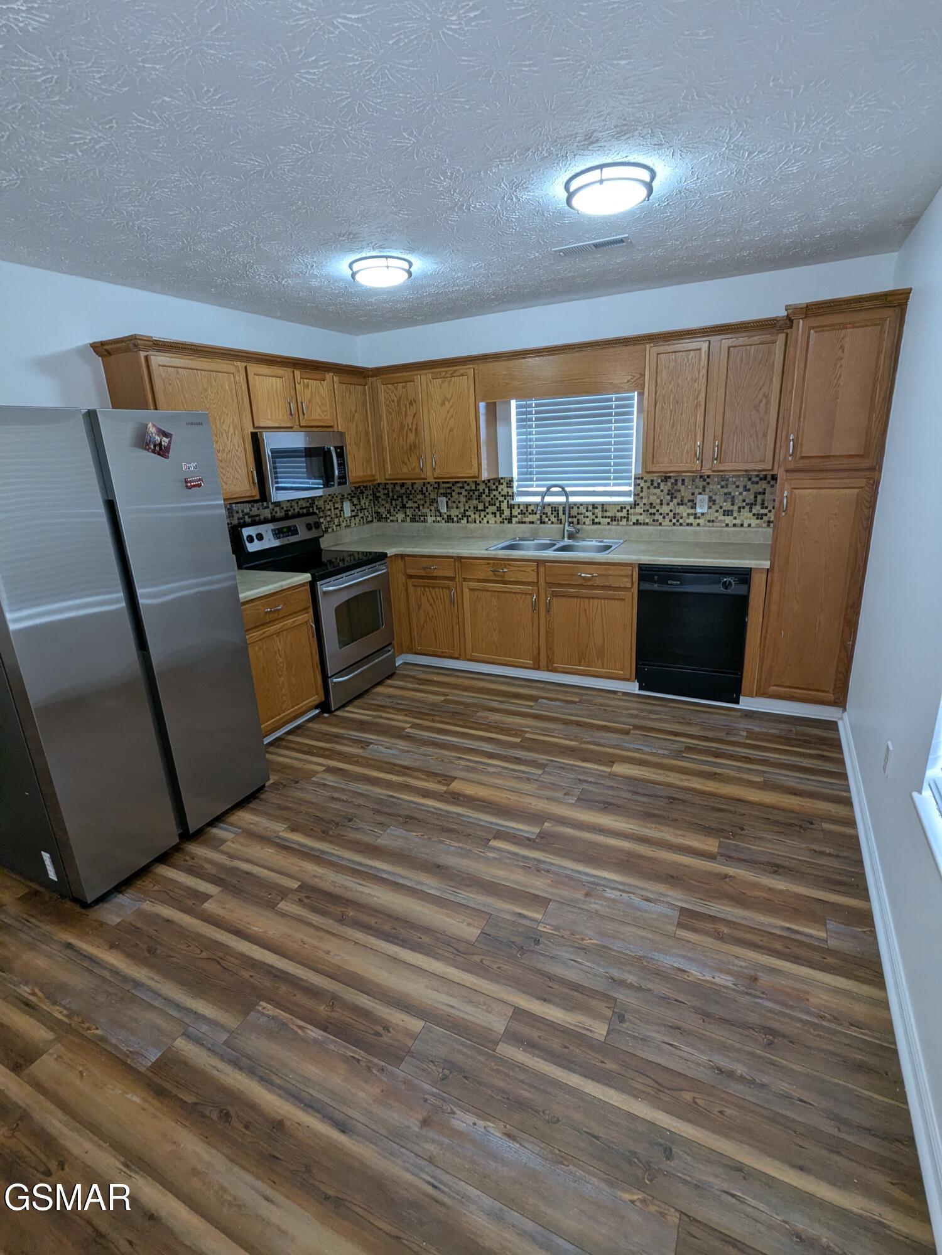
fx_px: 581
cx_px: 471
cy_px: 628
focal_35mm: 16
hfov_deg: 78.1
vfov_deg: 94.5
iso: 118
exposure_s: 1/60
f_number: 2.2
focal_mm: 2.35
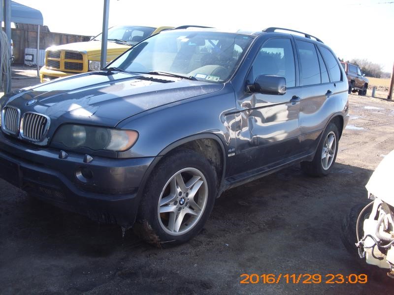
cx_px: 197
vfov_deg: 39.7
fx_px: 410
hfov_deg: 51.4
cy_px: 148
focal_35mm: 36
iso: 80
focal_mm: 6.3
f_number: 3.1
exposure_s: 1/250
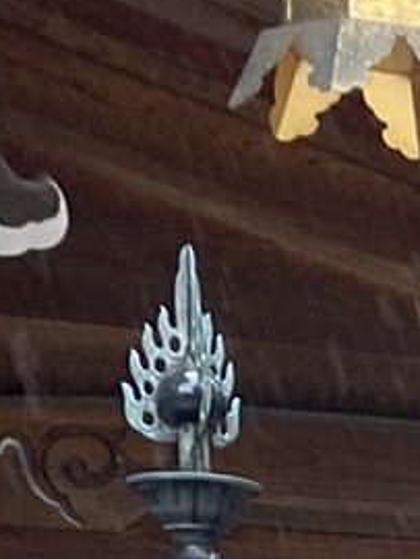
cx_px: 805
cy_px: 2023
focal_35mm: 197
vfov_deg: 7.7
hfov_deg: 7.3
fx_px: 3182
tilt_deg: -15.4
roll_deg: -1.2
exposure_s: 1/121
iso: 80
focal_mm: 4.25
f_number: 1.8
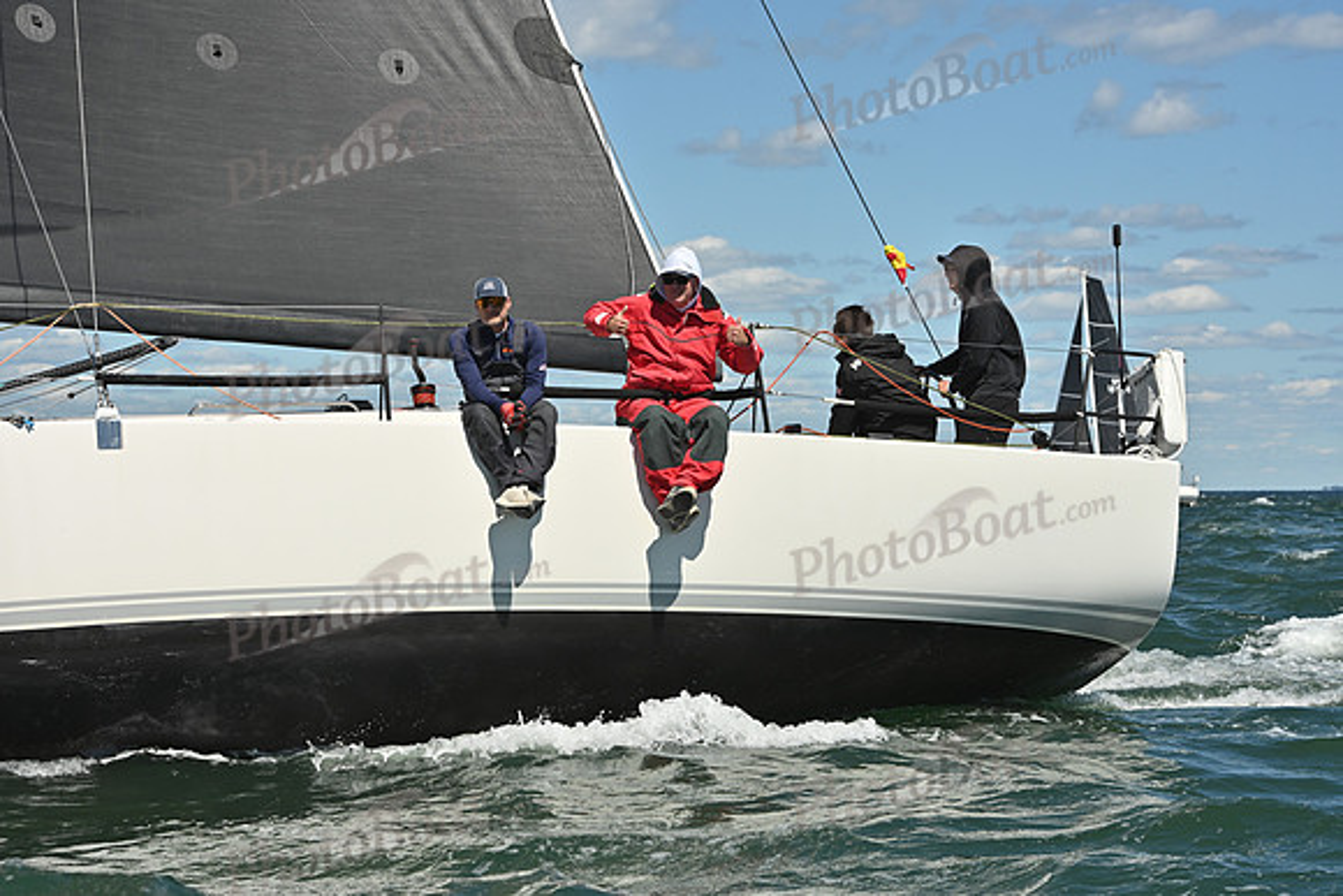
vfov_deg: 14.0
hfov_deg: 20.8
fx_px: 3657
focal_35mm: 98
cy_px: 448
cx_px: 672
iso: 320
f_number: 10
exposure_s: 1/1600
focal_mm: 98
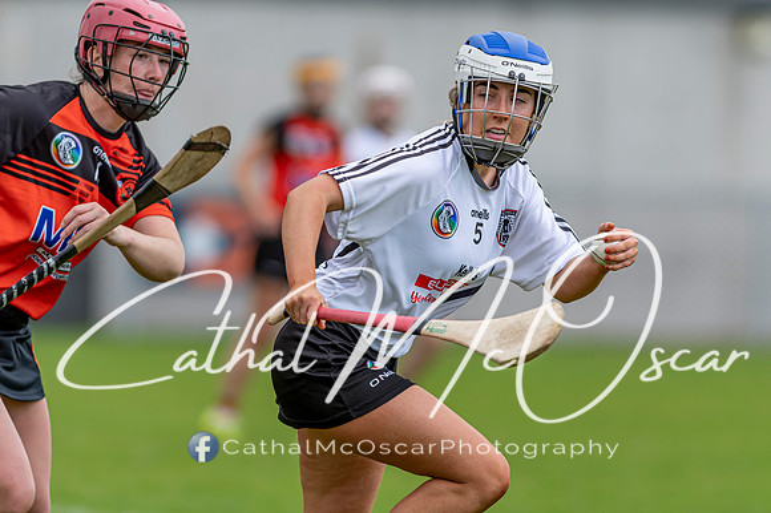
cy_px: 277
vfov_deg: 2.7
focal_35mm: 500
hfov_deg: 4.1
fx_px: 10701
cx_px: 424
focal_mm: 300
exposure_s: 1/1250
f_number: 2.8
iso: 100
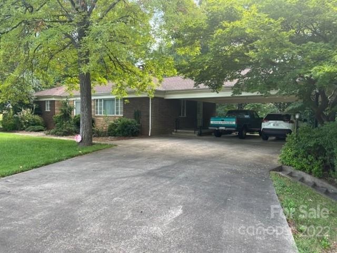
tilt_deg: -3.4
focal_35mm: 26
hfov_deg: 67.3
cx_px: 168
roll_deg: -0.6
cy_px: 126
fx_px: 253
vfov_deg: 53.1
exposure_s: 1/193
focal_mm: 5.1
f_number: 1.6
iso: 50
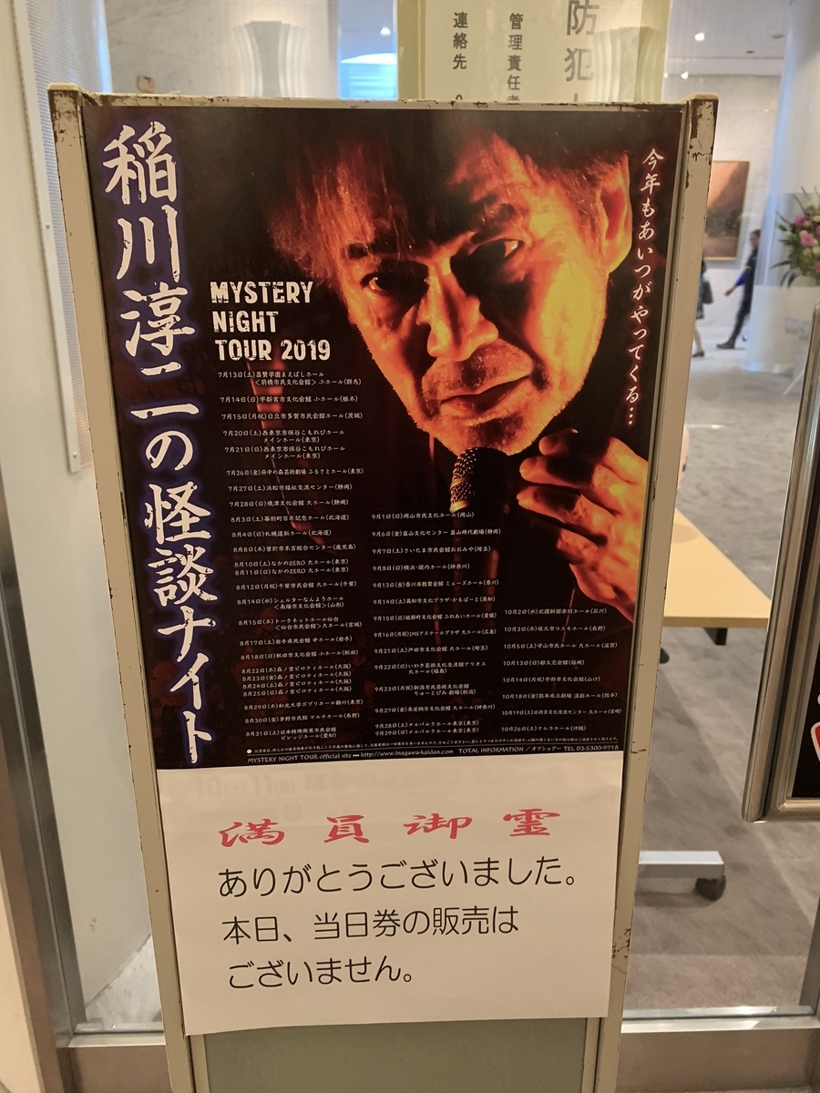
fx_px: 821
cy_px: 546
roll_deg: +0.6
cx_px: 410
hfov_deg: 53.1
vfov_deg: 67.3
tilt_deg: -17.7
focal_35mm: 26
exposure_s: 1/25
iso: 500
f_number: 1.8
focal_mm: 4.25
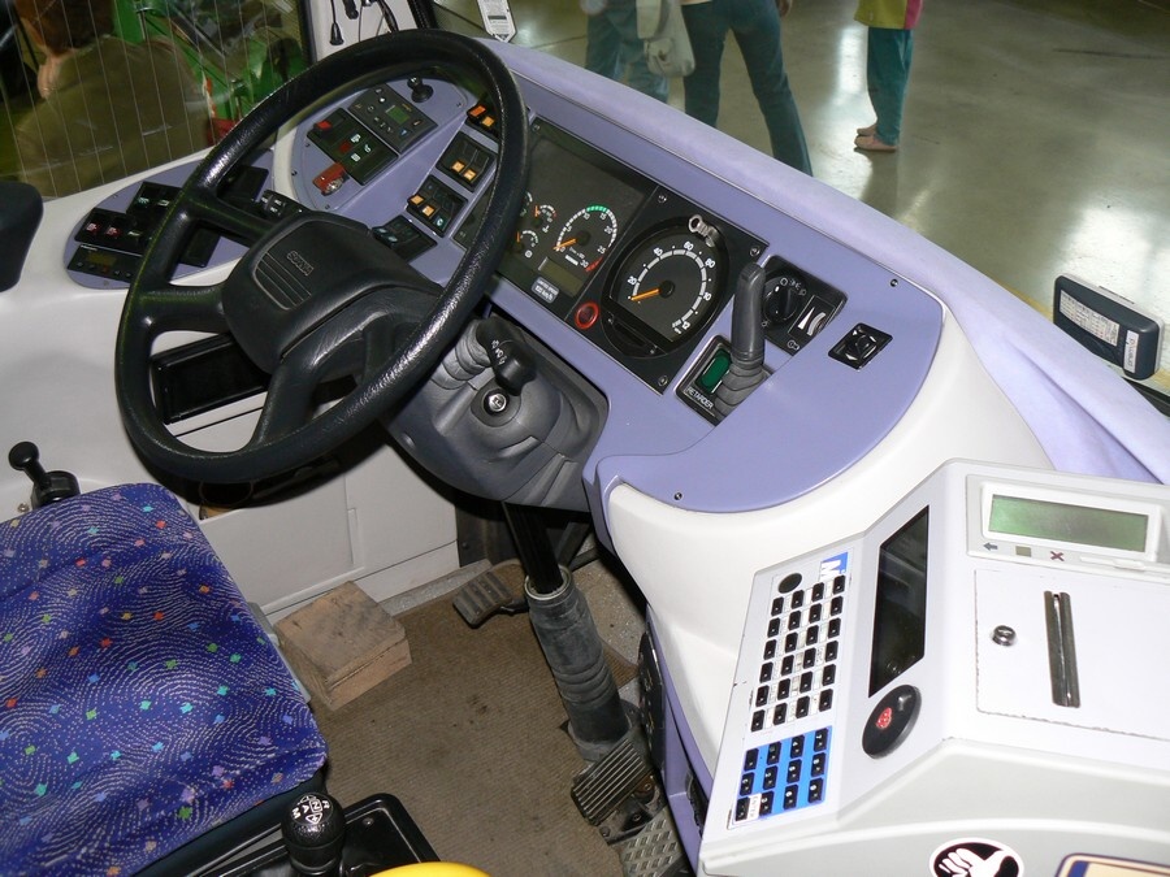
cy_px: 438
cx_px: 585
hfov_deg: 51.4
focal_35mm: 36
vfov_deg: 39.7
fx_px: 1217
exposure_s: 1/30
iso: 100
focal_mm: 6
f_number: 2.8
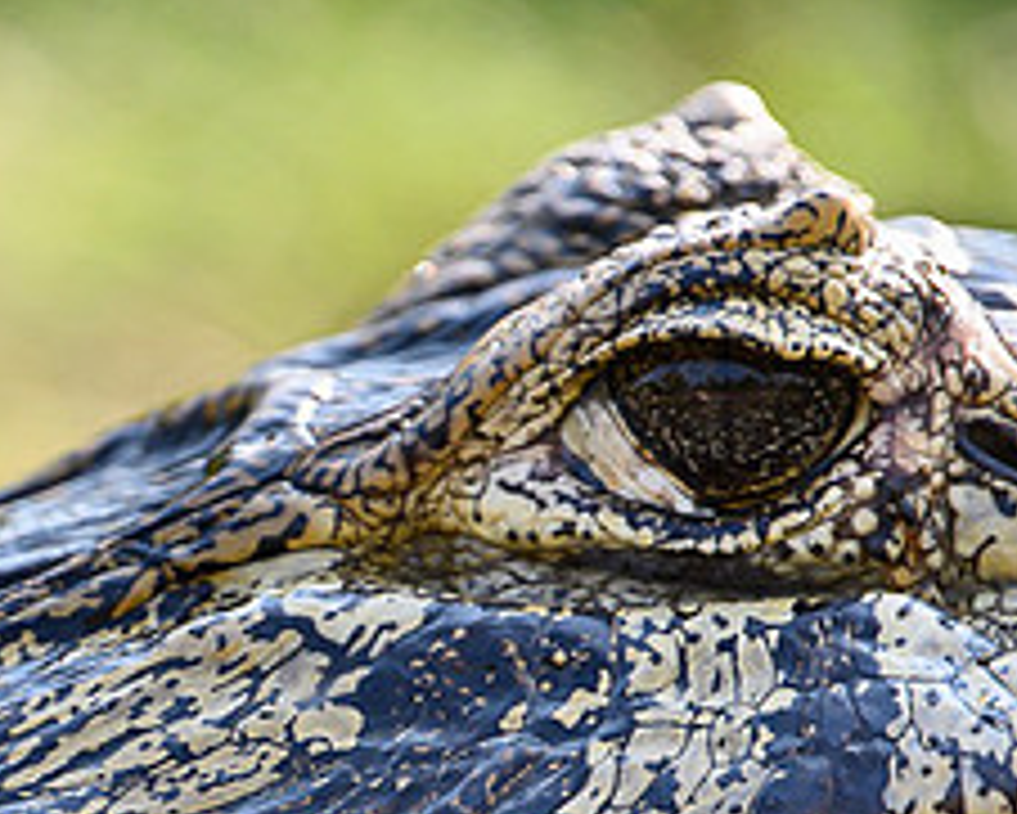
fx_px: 43061
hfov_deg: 1.4
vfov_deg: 1.1
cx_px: 327
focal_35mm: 1430
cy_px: 776
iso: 1400
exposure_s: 1/1600
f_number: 5.6
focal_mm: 560
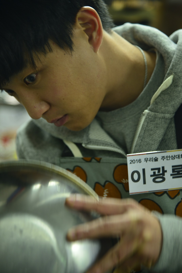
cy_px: 136
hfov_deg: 13.1
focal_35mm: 105
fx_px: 795
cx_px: 91
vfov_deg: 19.4
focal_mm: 105
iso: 800
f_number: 4
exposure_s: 1/30
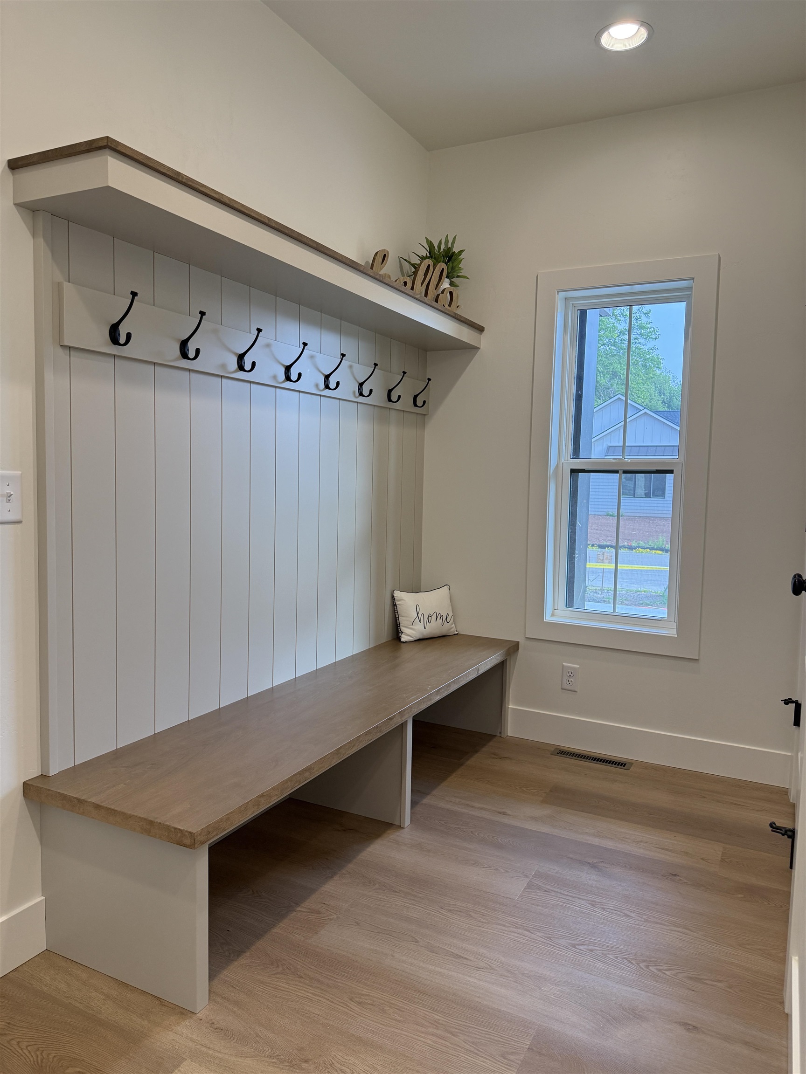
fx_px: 745
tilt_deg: -4.4
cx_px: 403
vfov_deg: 71.6
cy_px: 537
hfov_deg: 56.8
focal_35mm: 24
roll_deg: -1.1
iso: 200
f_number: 1.78
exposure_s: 1/145
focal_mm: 6.76
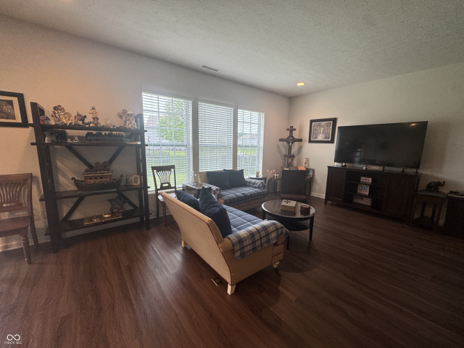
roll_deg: -0.5
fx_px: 188
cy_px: 174
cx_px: 232
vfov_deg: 85.7
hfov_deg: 102.1
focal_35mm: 14
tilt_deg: -9.9
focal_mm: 2.22
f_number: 2.2
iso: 125
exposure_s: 1/120
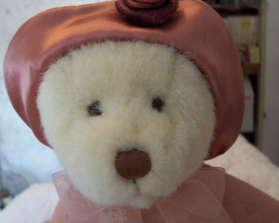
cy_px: 110
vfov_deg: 38.2
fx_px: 322
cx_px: 134
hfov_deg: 46.8
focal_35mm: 39
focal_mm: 5.6
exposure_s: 1/45
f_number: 2.8
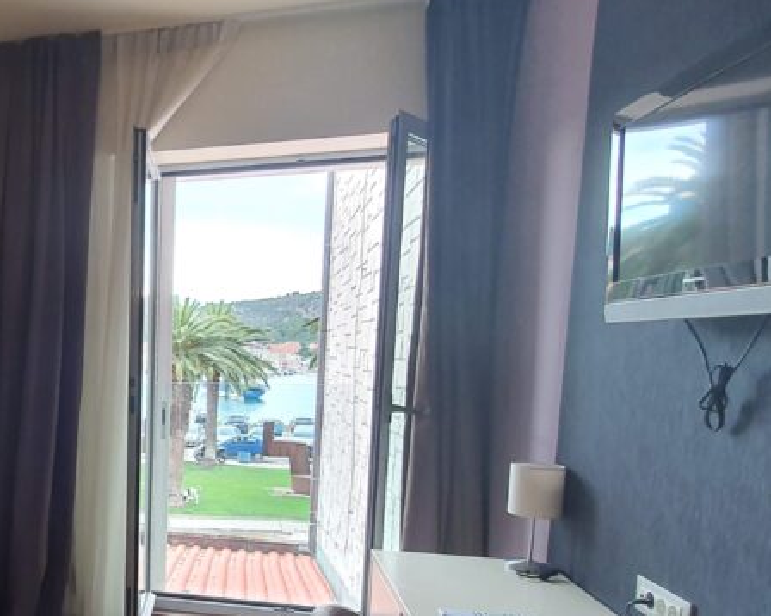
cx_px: 48
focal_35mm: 29
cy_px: 425
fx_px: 661
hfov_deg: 51.7
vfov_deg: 48.8
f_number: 2.2
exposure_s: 1/50
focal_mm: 1.8
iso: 100
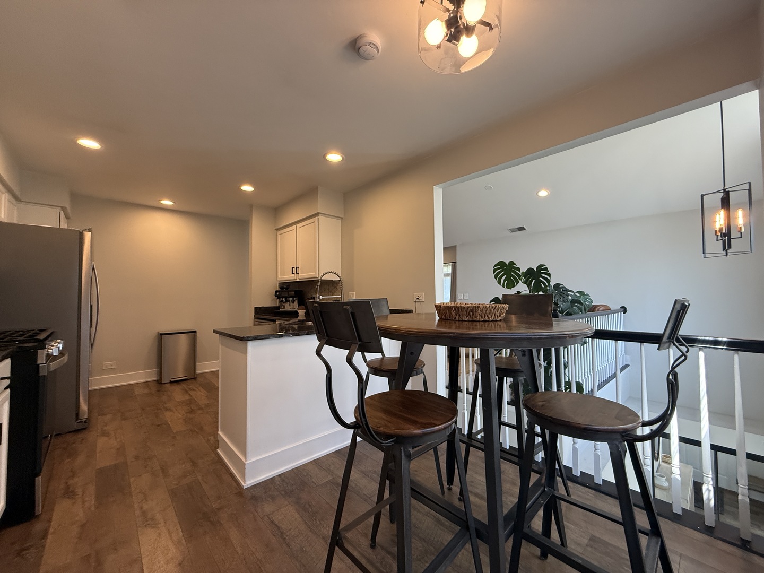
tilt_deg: +3.5
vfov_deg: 85.7
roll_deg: -0.3
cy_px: 286
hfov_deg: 102.1
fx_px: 309
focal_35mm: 14
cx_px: 382
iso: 250
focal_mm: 2.22
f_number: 2.2
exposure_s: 1/120
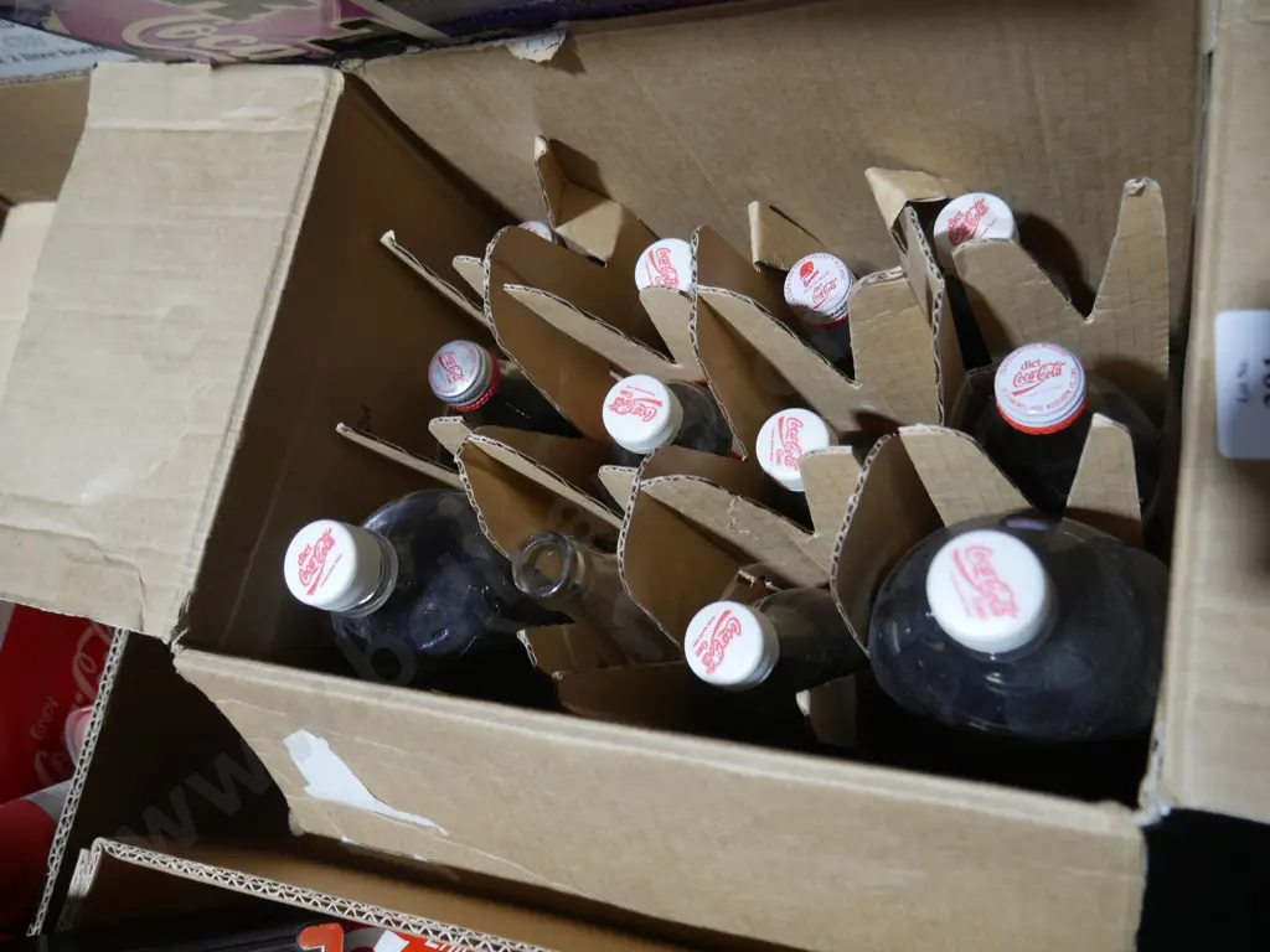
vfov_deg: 49.7
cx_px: 635
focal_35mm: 28
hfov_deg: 63.4
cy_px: 476
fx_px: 1027
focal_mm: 14
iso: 250
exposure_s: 1/60
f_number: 3.5
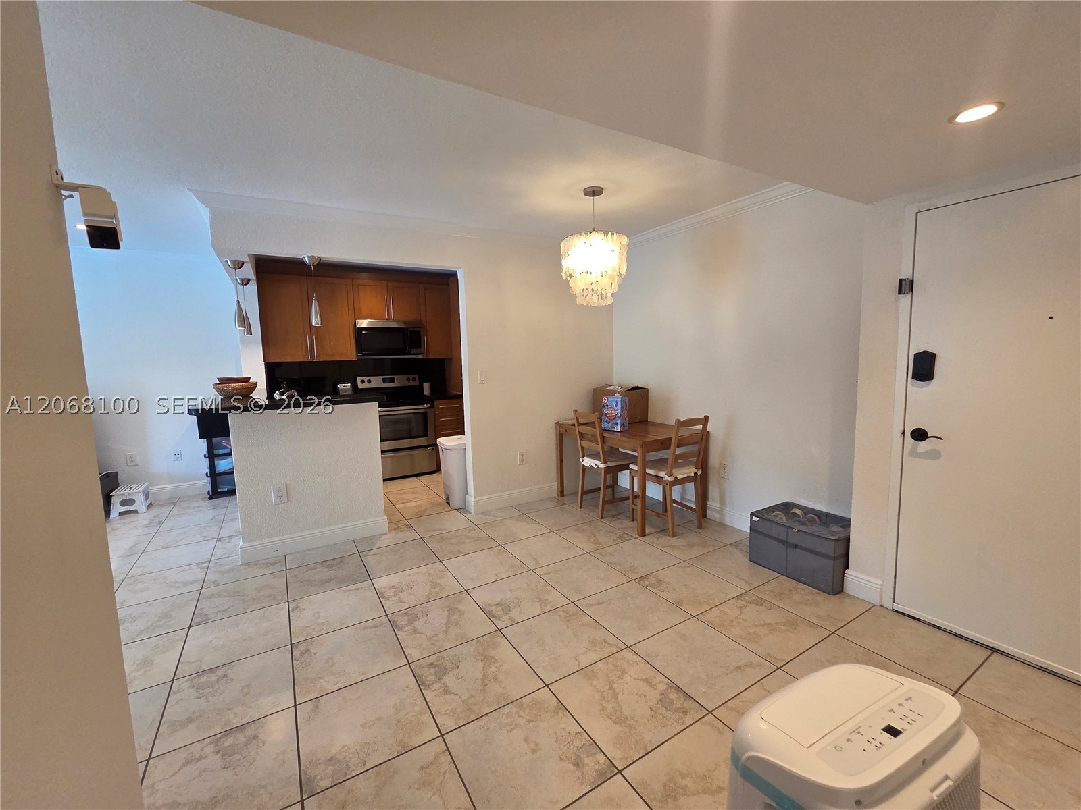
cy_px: 405
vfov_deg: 89.9
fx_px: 406
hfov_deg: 106.2
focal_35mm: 13
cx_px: 540
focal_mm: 2.2
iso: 320
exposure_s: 1/120
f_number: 2.2
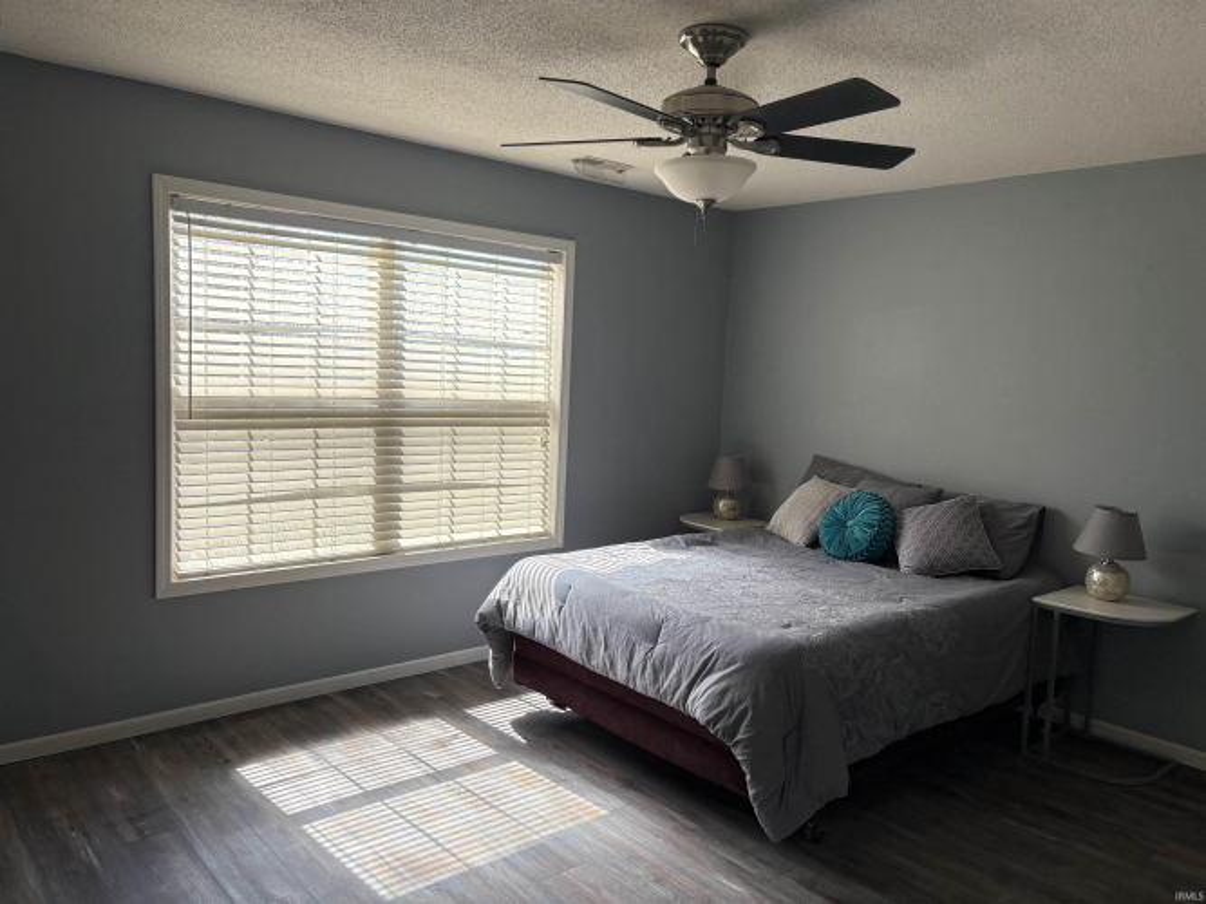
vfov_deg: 53.0
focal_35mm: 26
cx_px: 603
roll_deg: -2.4
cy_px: 452
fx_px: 906
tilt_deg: -6.4
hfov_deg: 67.3
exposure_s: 1/756
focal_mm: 5.96
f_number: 1.6
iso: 64
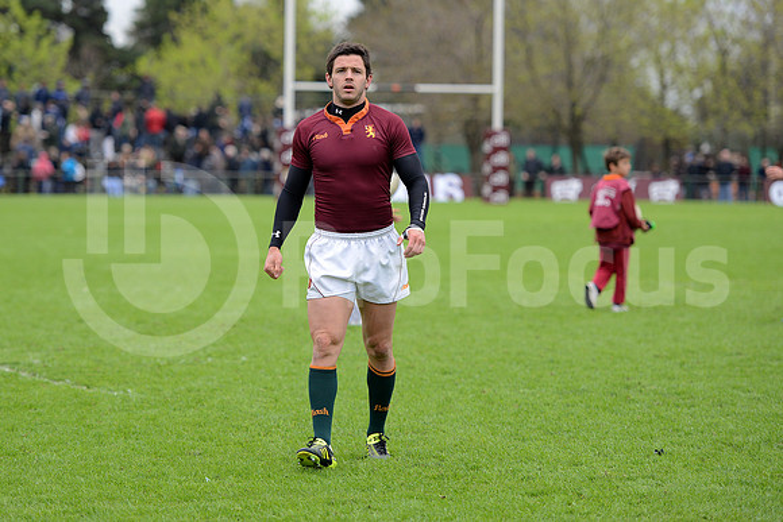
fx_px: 2828
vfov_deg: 10.6
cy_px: 261
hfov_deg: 15.8
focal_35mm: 130
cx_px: 392
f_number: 2.8
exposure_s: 1/500
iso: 400
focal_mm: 130
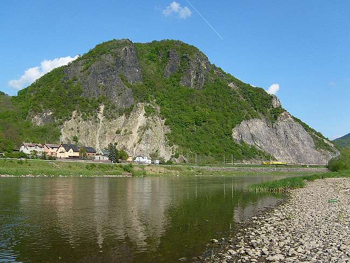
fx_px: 354
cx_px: 175
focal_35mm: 35
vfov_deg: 40.7
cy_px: 132
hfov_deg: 52.6
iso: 100
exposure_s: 1/350
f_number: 7.1
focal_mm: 5.8
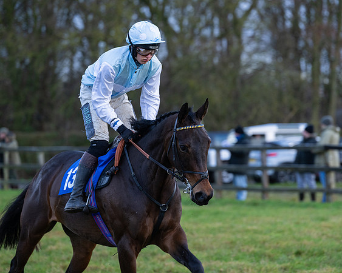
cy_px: 136
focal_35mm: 197
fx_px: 1994
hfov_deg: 9.8
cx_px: 177
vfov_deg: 7.8
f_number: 4
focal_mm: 175
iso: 800
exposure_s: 1/500
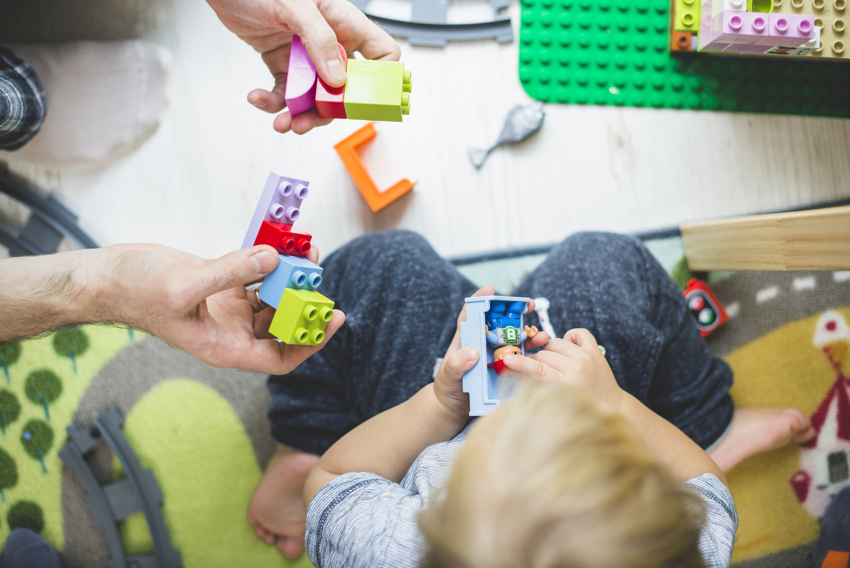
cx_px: 425
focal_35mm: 50
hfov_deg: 39.6
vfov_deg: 27.0
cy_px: 284
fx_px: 1181
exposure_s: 1/160
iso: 250
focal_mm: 50
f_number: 2.2
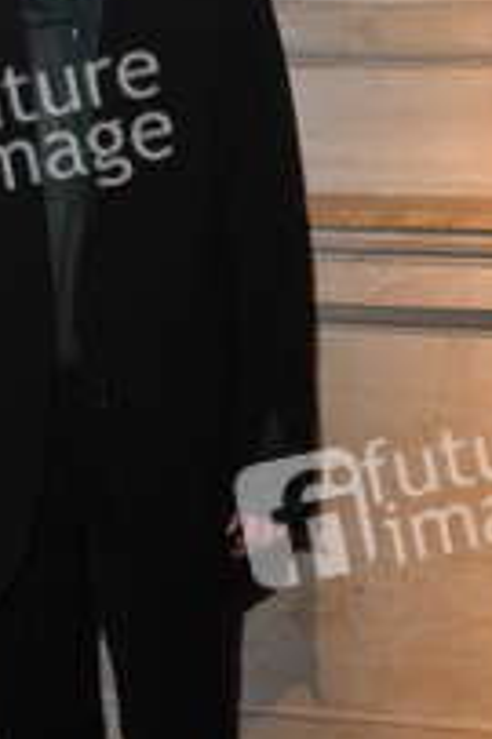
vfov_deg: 14.9
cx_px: 91
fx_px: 2834
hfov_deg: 9.9
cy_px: 320
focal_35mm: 138
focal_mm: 70
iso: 800
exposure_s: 1/250
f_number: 3.2
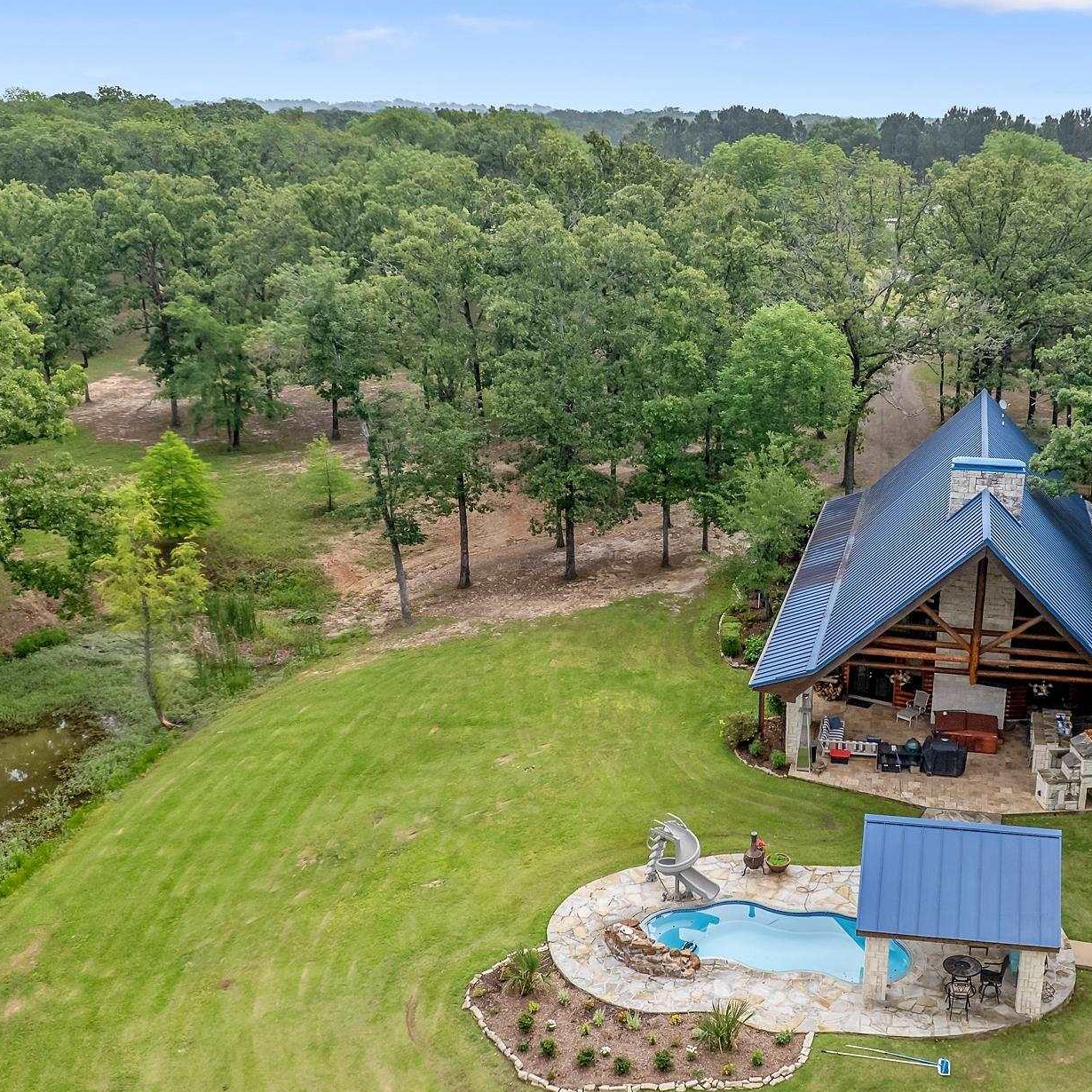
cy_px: 607
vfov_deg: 43.8
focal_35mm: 38
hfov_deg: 43.3
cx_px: 716
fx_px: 1356
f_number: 2.8
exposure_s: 1/350
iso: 100
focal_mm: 8.38
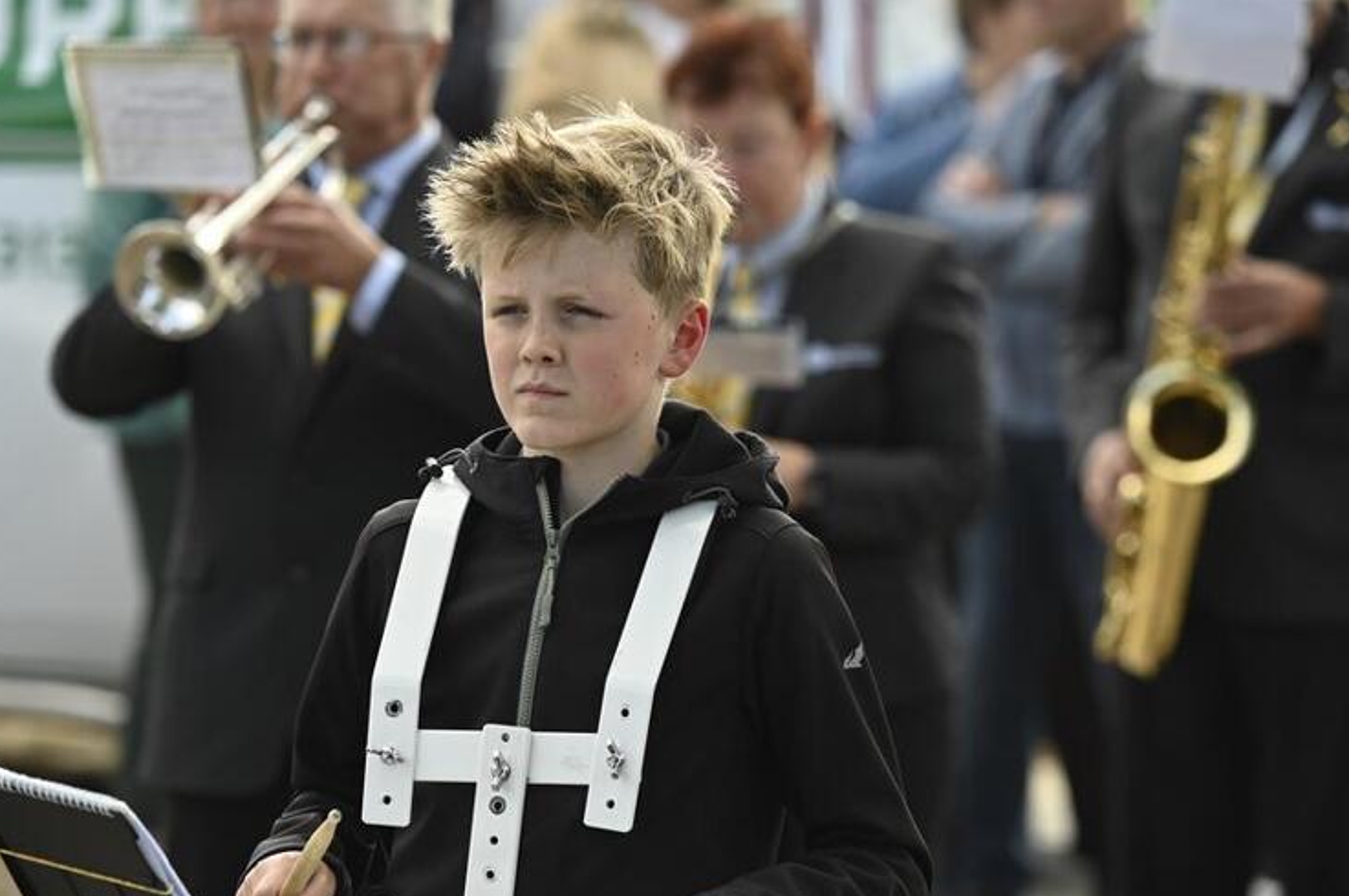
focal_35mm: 296
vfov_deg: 4.6
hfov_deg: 7.0
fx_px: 11082
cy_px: 601
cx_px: 750
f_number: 5
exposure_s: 1/400
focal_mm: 220
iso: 320
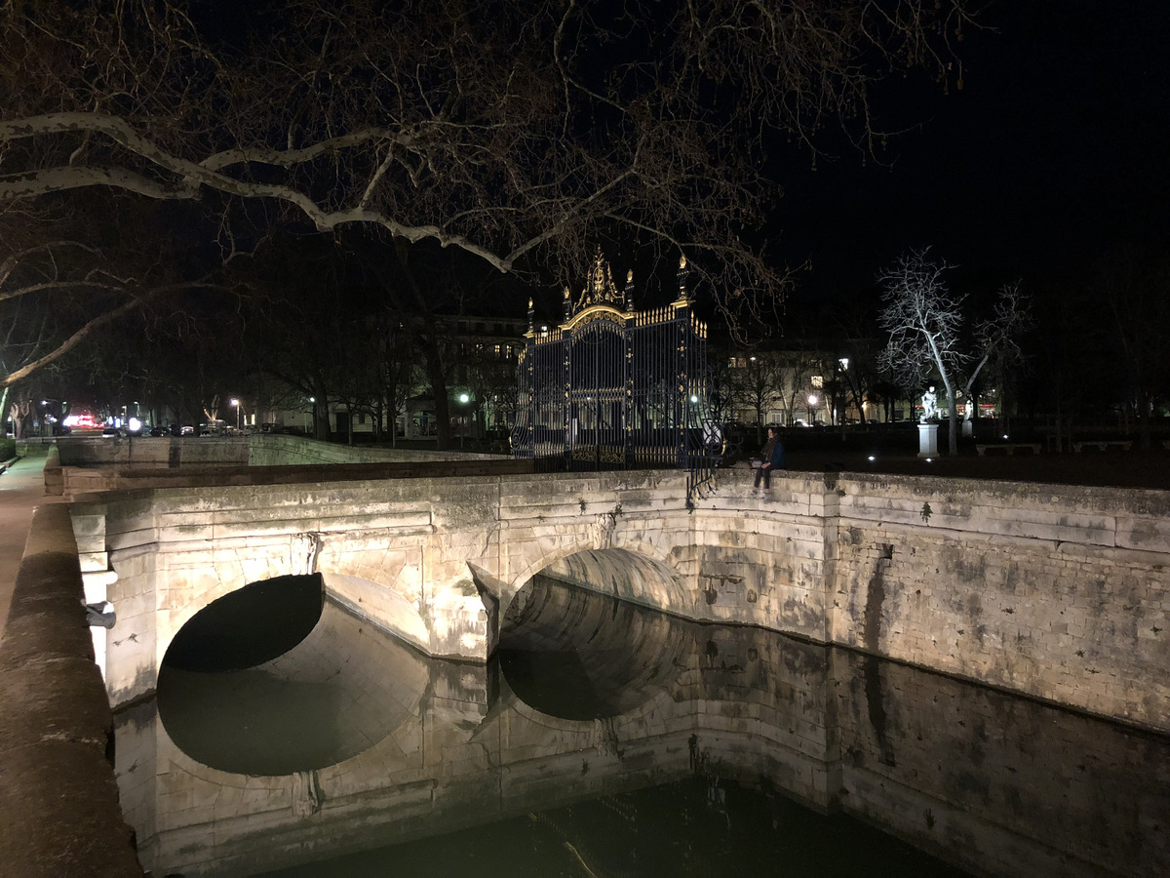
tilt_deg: +0.2
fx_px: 946
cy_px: 439
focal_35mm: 28
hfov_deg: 63.4
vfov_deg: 49.7
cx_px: 585
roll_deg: +1.0
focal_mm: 4
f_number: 1.8
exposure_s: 1/4
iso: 160
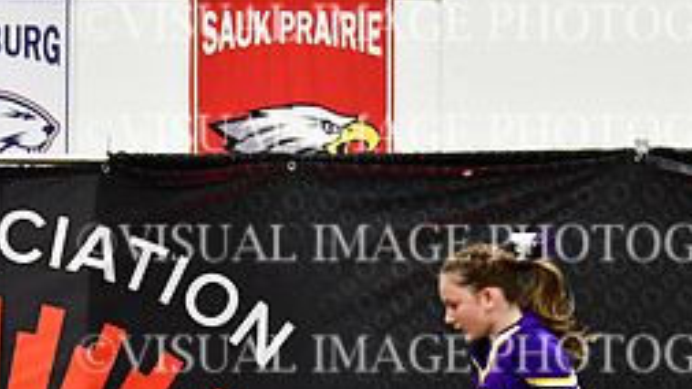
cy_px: 519
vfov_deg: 3.0
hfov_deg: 5.3
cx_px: 473
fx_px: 7409
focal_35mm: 404
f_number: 3.5
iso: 5000
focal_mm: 112
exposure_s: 1/500
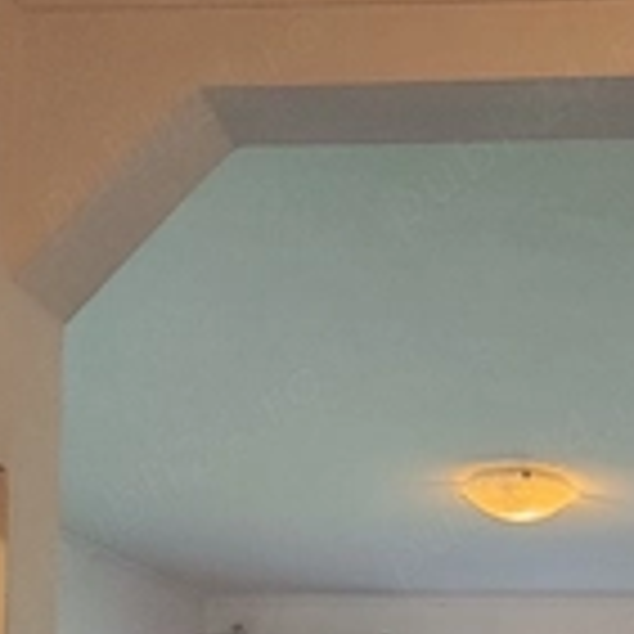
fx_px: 1243
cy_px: 877
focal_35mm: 60
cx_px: 616
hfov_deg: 27.2
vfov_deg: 24.1
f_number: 1.88
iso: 276
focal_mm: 5.59
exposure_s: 1/101
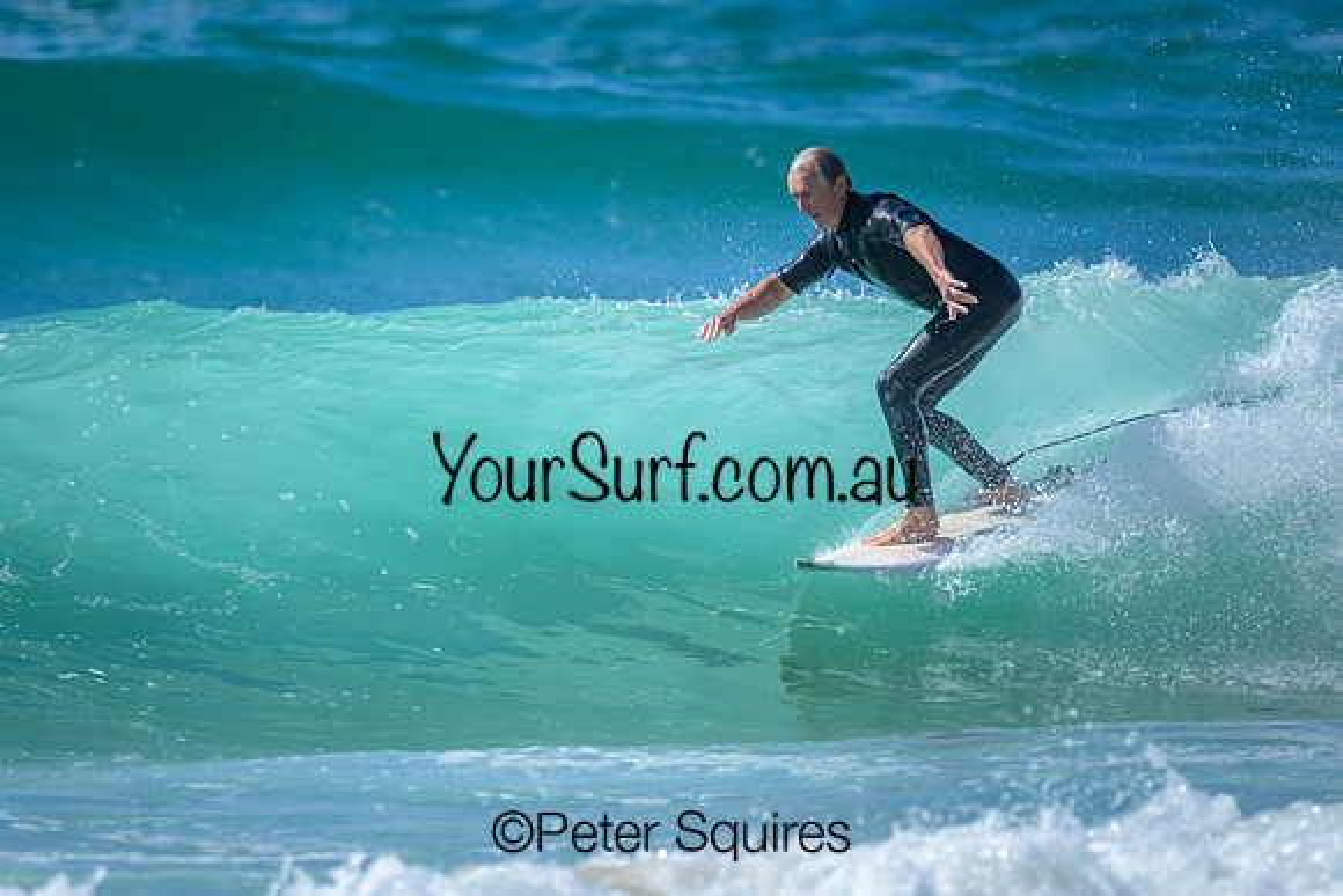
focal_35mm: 1099
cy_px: 397
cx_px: 600
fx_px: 41008
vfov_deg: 1.3
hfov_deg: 1.9
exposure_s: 1/2000
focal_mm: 800
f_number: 6.3
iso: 280
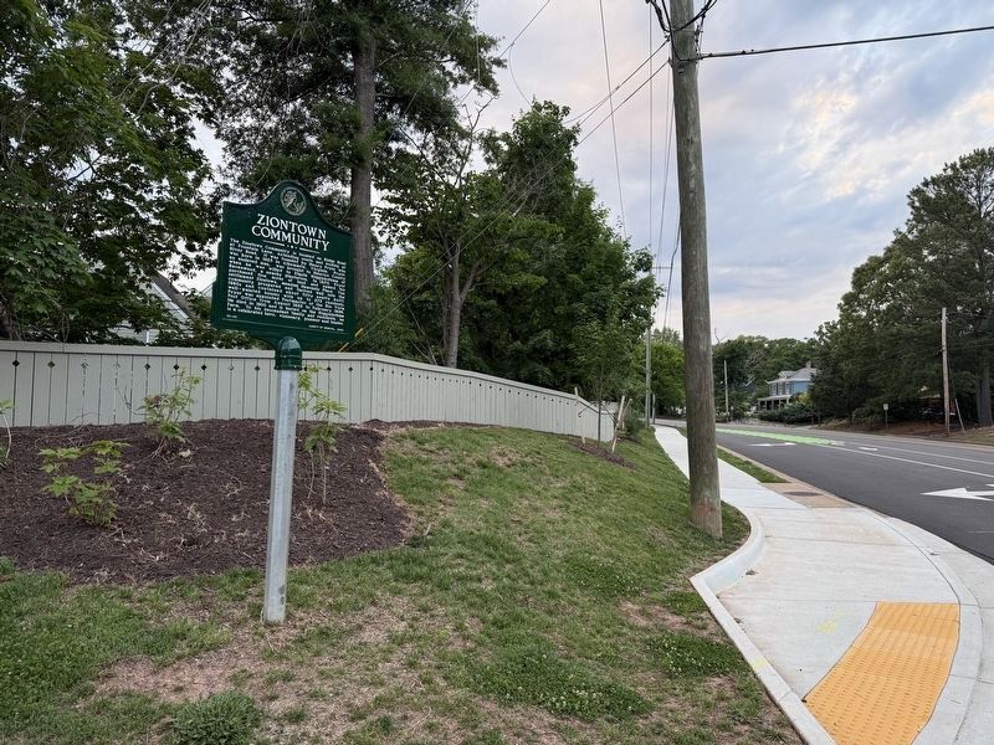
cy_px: 372
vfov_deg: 56.8
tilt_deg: +5.6
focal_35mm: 24
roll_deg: -2.7
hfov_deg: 71.6
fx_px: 689
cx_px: 497
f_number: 1.78
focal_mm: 6.76
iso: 125
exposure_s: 1/192
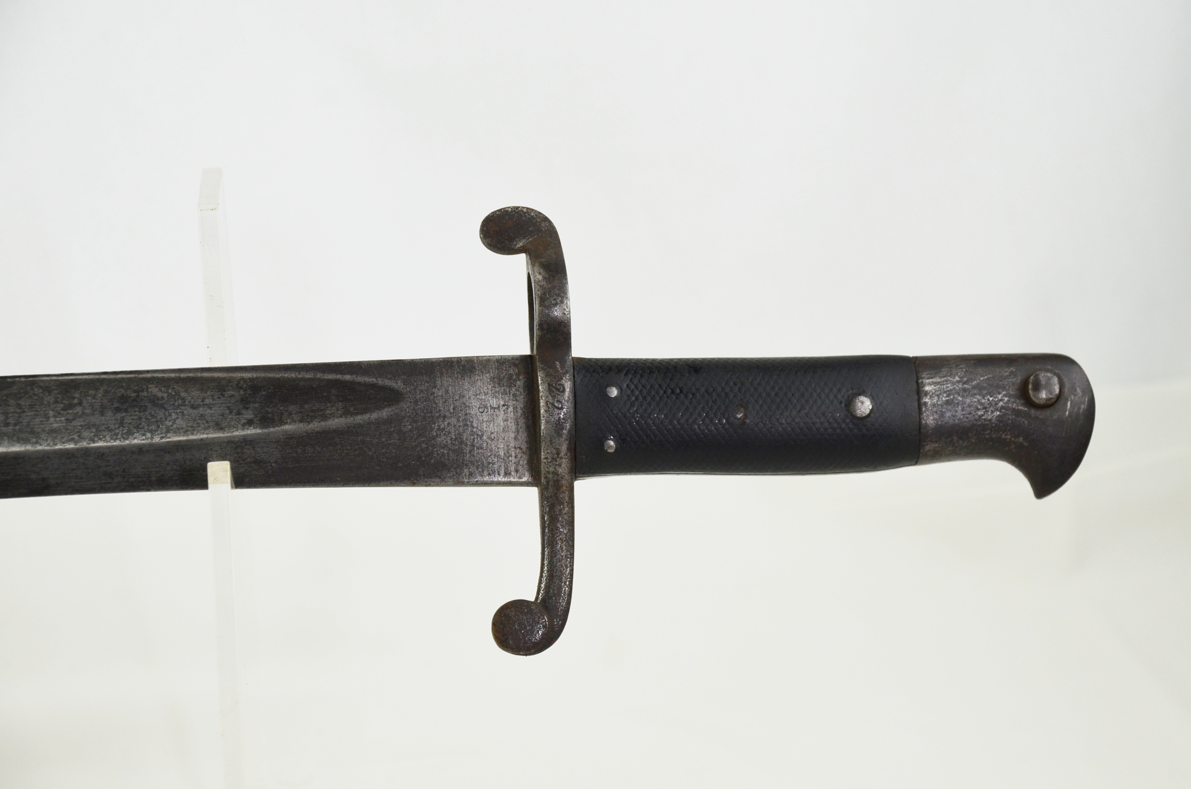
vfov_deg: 12.1
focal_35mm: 112
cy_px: 394
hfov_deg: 18.2
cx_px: 596
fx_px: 3714
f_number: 5.3
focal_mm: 75
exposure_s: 1/250
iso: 400
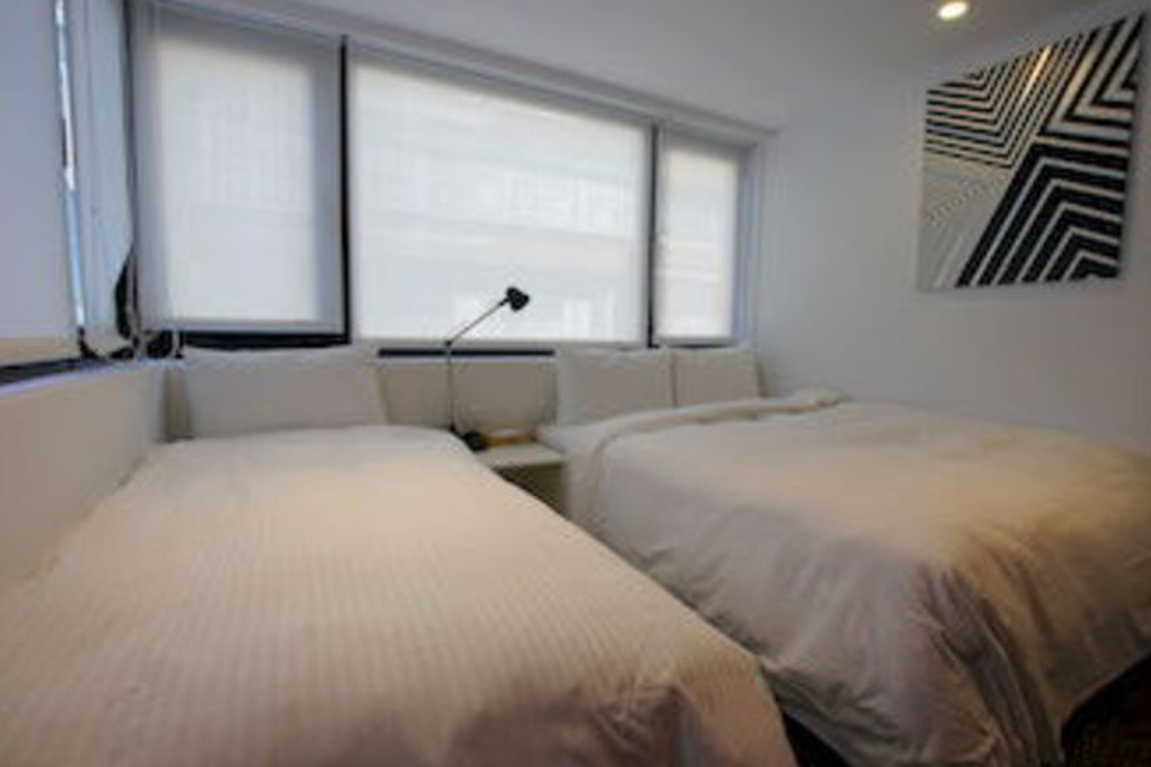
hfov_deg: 96.7
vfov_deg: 73.7
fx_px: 512
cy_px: 387
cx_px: 585
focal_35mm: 16
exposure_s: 1/30
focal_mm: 10
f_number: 10
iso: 400
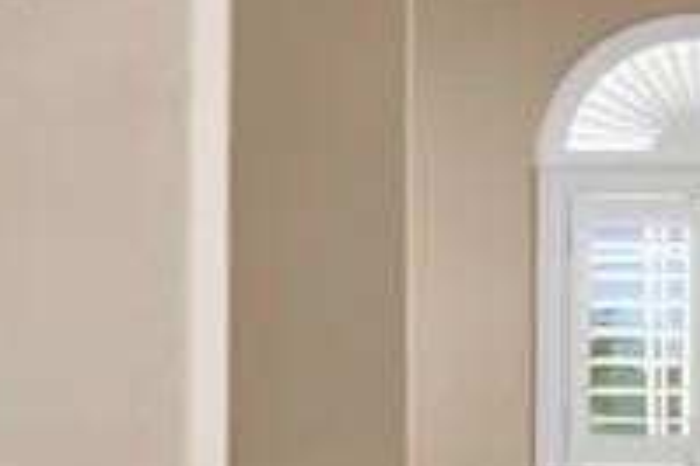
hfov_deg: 15.6
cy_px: 398
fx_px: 1690
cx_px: -878
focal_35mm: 87
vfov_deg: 15.5
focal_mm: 17
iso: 400
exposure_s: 1/6
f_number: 8
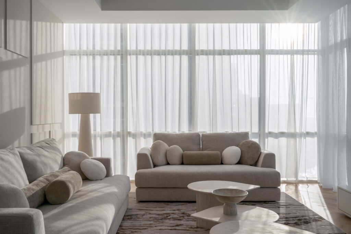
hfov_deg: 54.4
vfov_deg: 37.9
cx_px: 176
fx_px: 341
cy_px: 117
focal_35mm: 35
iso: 100
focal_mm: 35
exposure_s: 1/80
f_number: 13
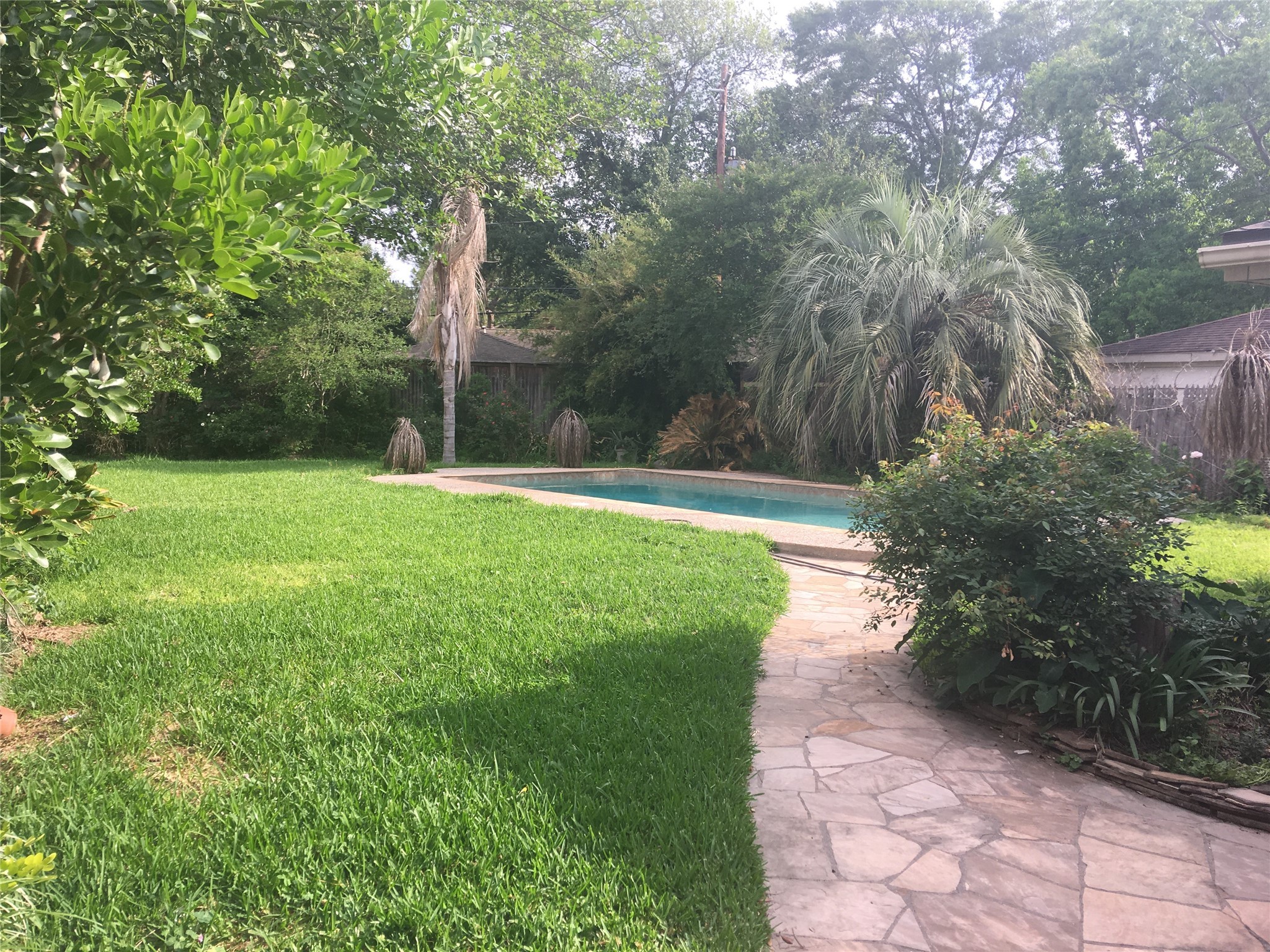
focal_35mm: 29
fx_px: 1064
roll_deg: -2.0
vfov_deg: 48.2
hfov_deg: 61.7
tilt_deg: -3.7
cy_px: 476
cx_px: 635
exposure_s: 1/392
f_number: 2.2
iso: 25
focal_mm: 4.15
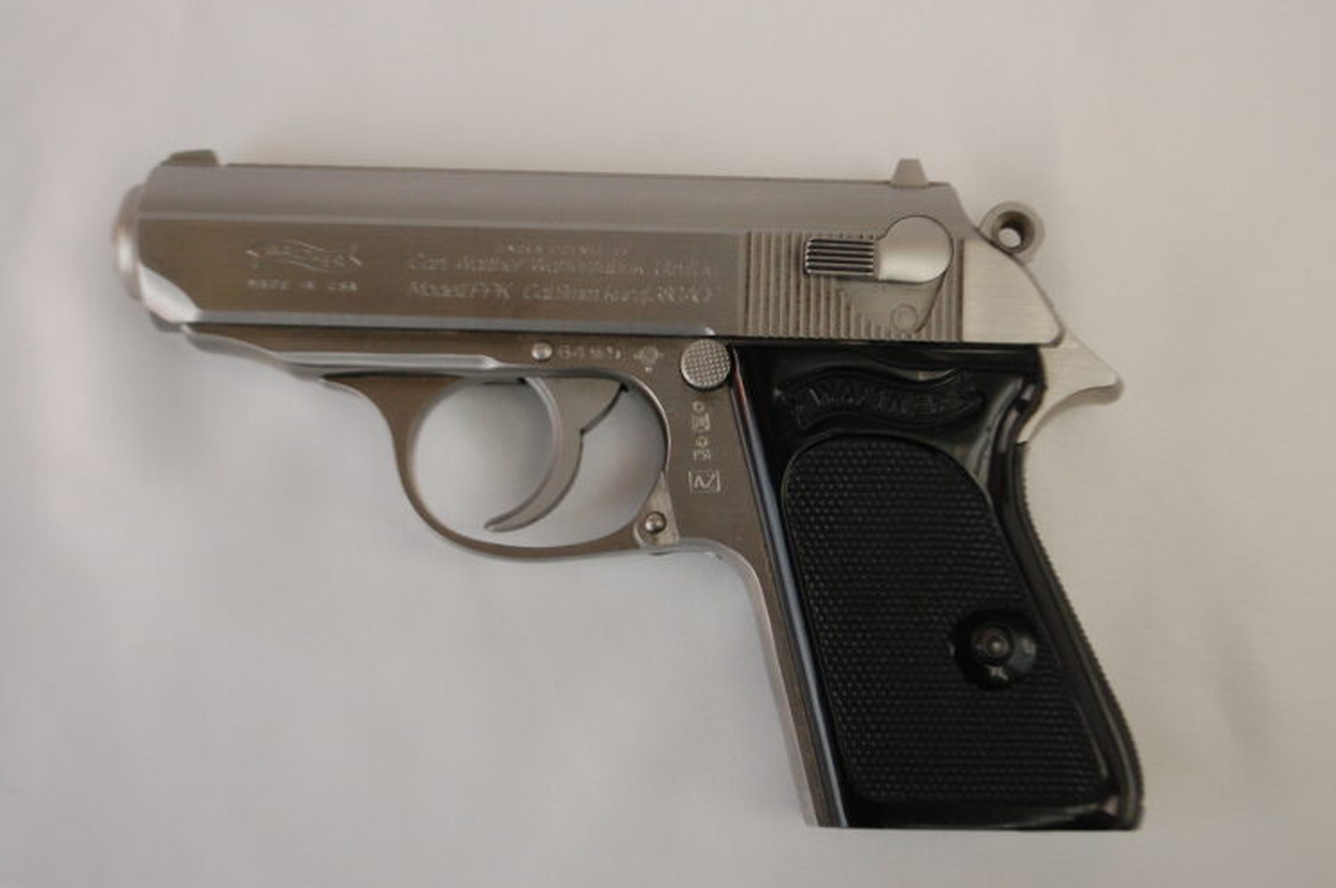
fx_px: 2150
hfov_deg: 34.5
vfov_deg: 23.3
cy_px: 429
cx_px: 716
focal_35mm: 58
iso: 800
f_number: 5.3
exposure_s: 1/80
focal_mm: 36
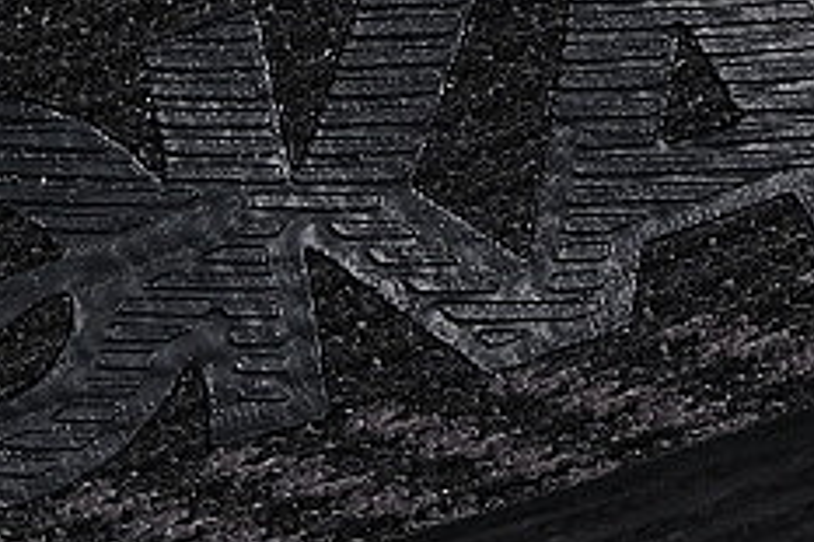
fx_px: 7863
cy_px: 273
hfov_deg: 5.9
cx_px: -77
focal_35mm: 348
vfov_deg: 3.9
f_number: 6.3
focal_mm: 50
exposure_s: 1/50
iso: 160
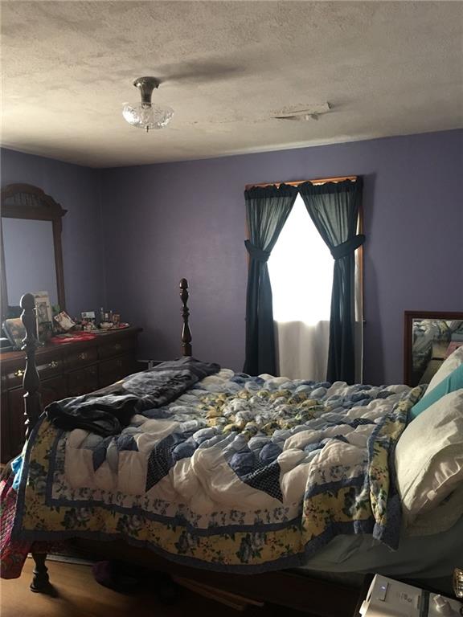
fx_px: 517
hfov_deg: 48.2
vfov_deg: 61.7
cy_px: 308
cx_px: 232
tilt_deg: -4.2
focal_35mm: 29
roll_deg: +0.5
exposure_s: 1/15
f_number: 2.2
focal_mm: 4.15
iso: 100
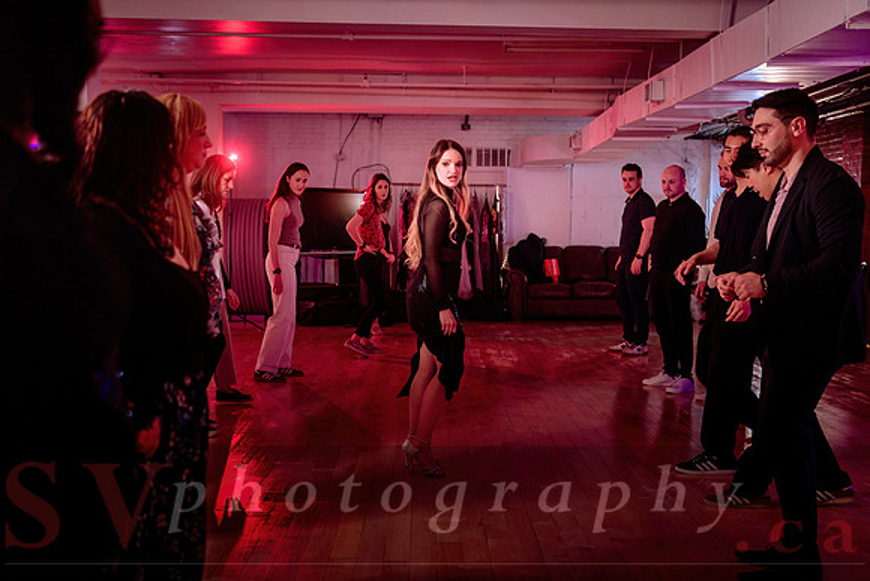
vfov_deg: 28.1
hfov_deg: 41.1
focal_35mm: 48
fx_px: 1160
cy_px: 290
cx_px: 435
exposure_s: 1/100
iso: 500
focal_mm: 48
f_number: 2.8
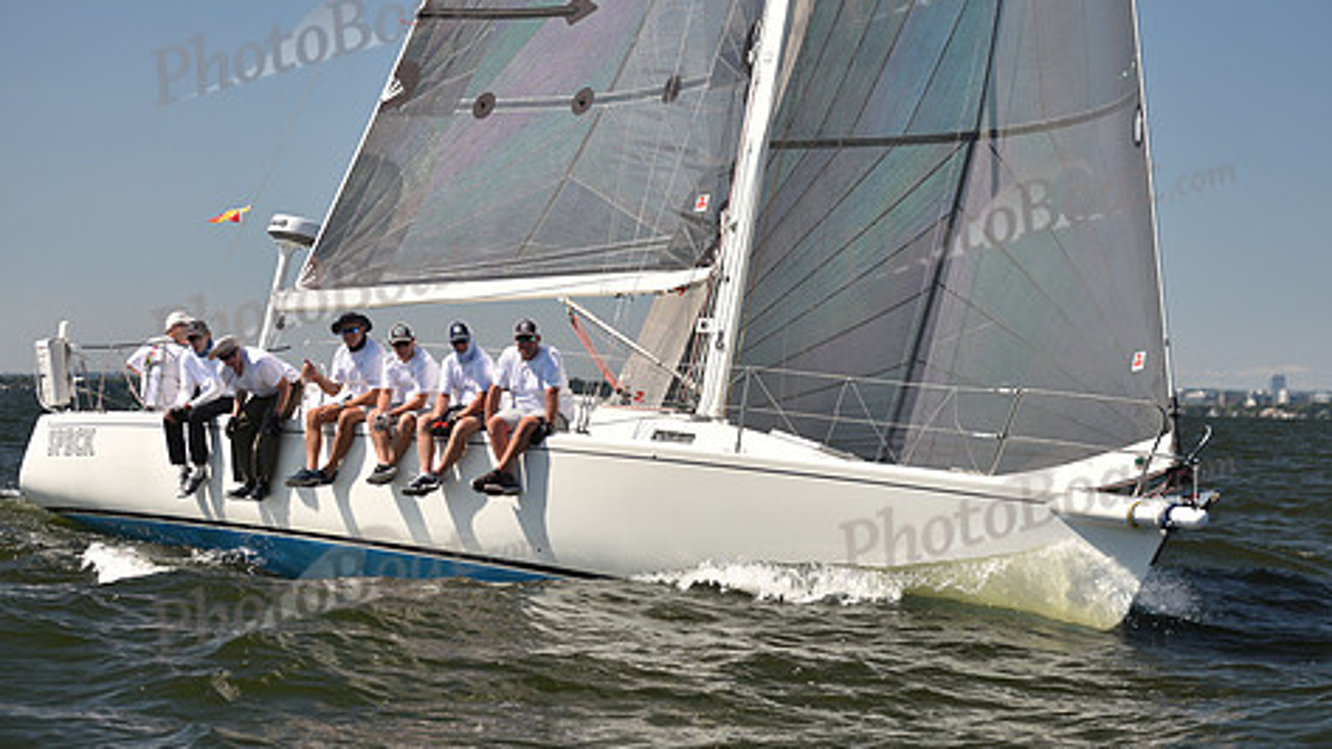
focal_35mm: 90
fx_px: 3179
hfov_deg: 23.7
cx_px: 696
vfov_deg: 13.4
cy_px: 398
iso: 250
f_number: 3.2
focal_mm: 70
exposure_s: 1/1600
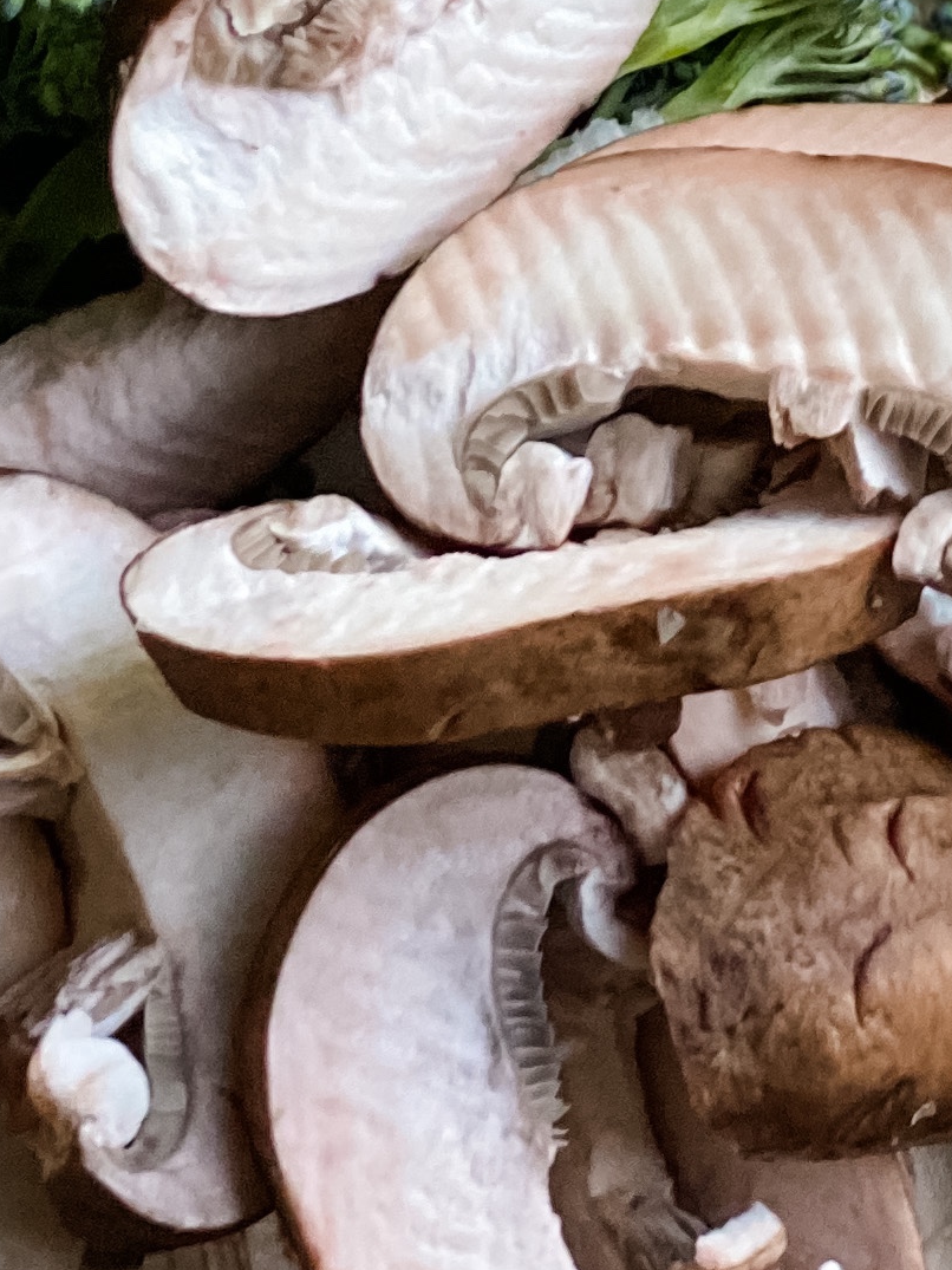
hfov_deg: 7.6
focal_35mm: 195
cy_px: -654
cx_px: -107
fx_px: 7152
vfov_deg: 9.8
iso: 200
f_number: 2
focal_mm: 6
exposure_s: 1/120
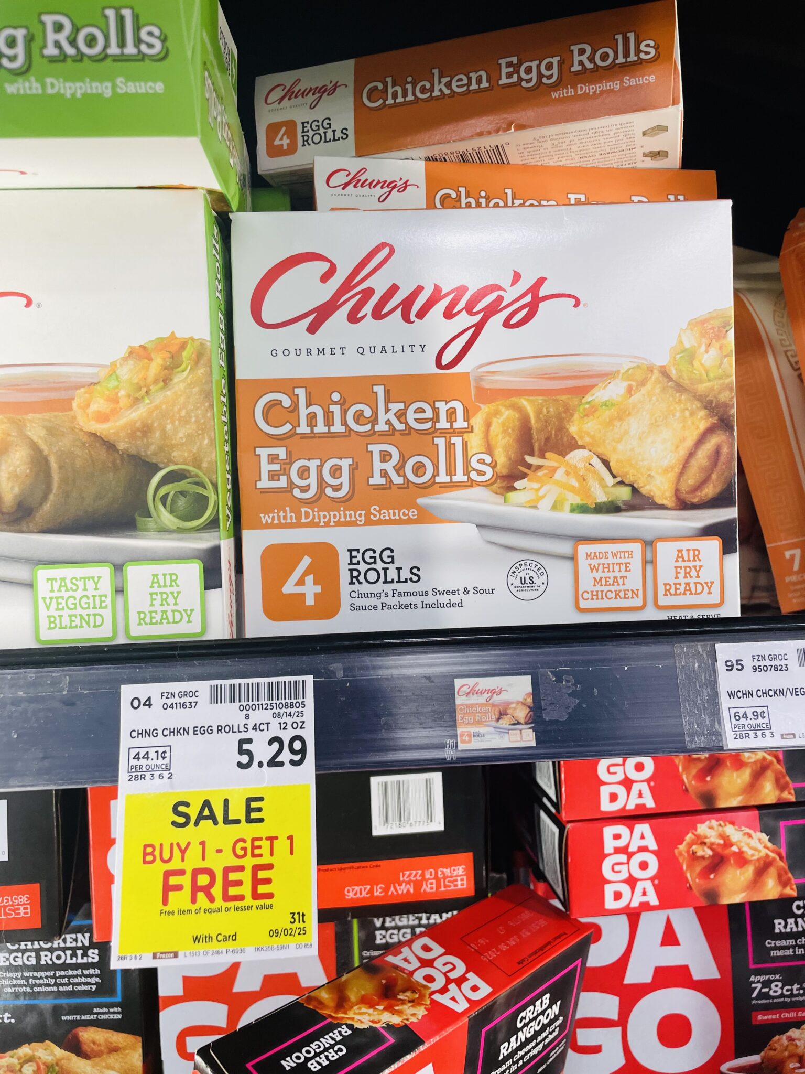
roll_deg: +1.9
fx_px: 806
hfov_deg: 53.1
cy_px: 537
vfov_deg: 67.3
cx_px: 402
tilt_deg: +1.3
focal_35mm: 26
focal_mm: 4.2
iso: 100
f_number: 1.6
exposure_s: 1/120
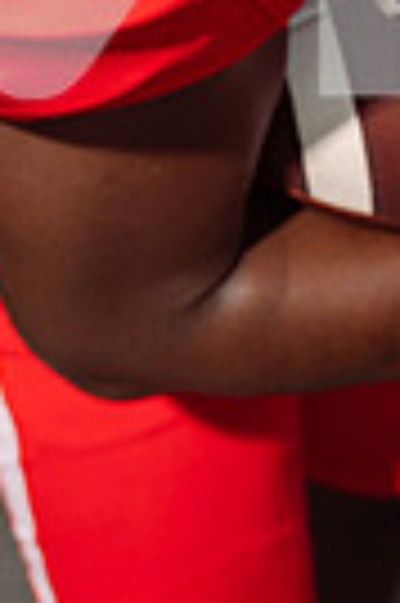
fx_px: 2022
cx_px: 481
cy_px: -356
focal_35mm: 121
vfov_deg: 15.4
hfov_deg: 11.1
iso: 125
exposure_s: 1/250
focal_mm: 36
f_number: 5
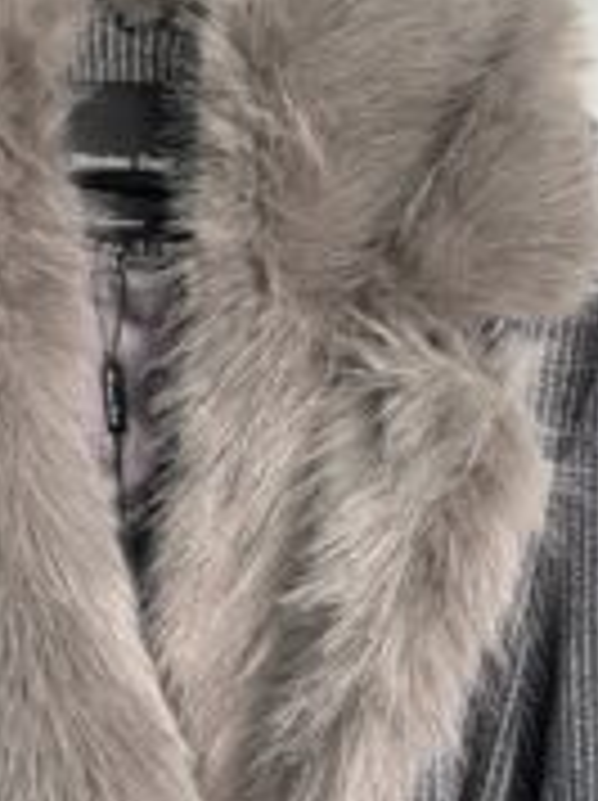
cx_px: 135
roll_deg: -0.3
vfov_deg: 18.2
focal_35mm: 108
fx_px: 2494
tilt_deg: -5.4
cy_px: 279
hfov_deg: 13.6
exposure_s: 1/50
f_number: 1.78
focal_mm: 6.86
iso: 100
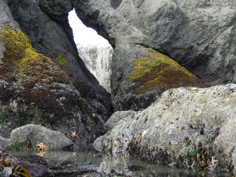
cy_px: 88
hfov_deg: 28.6
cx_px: 118
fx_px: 464
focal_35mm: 68
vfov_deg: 21.6
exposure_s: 1/100
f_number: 4.6
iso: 160
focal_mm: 12.3
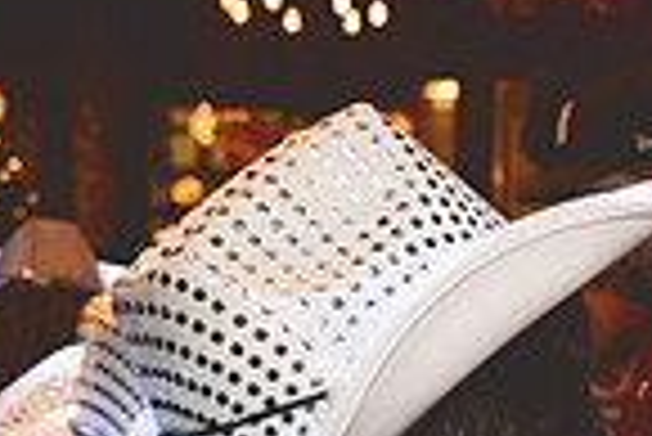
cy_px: 443
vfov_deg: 14.1
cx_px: 877
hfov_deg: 19.4
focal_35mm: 96
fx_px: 1740
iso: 3200
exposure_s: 1/100
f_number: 3.2
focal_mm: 24
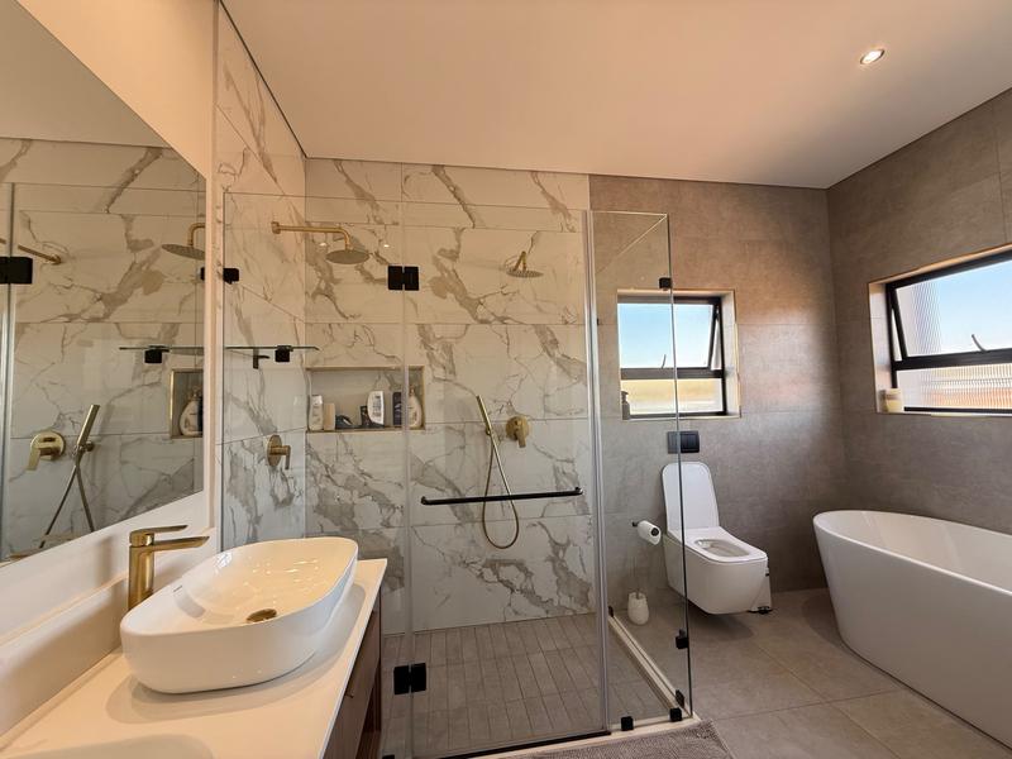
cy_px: 380
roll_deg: +0.4
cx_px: 506
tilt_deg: +3.6
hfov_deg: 102.1
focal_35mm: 14
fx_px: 409
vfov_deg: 85.7
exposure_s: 1/99
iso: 125
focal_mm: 2.22
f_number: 2.2
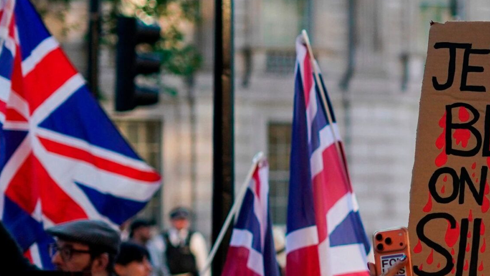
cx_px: 534
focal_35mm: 119
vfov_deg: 10.2
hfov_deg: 17.4
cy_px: 198
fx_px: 1546
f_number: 1.8
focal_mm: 50
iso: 640
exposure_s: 1/4000
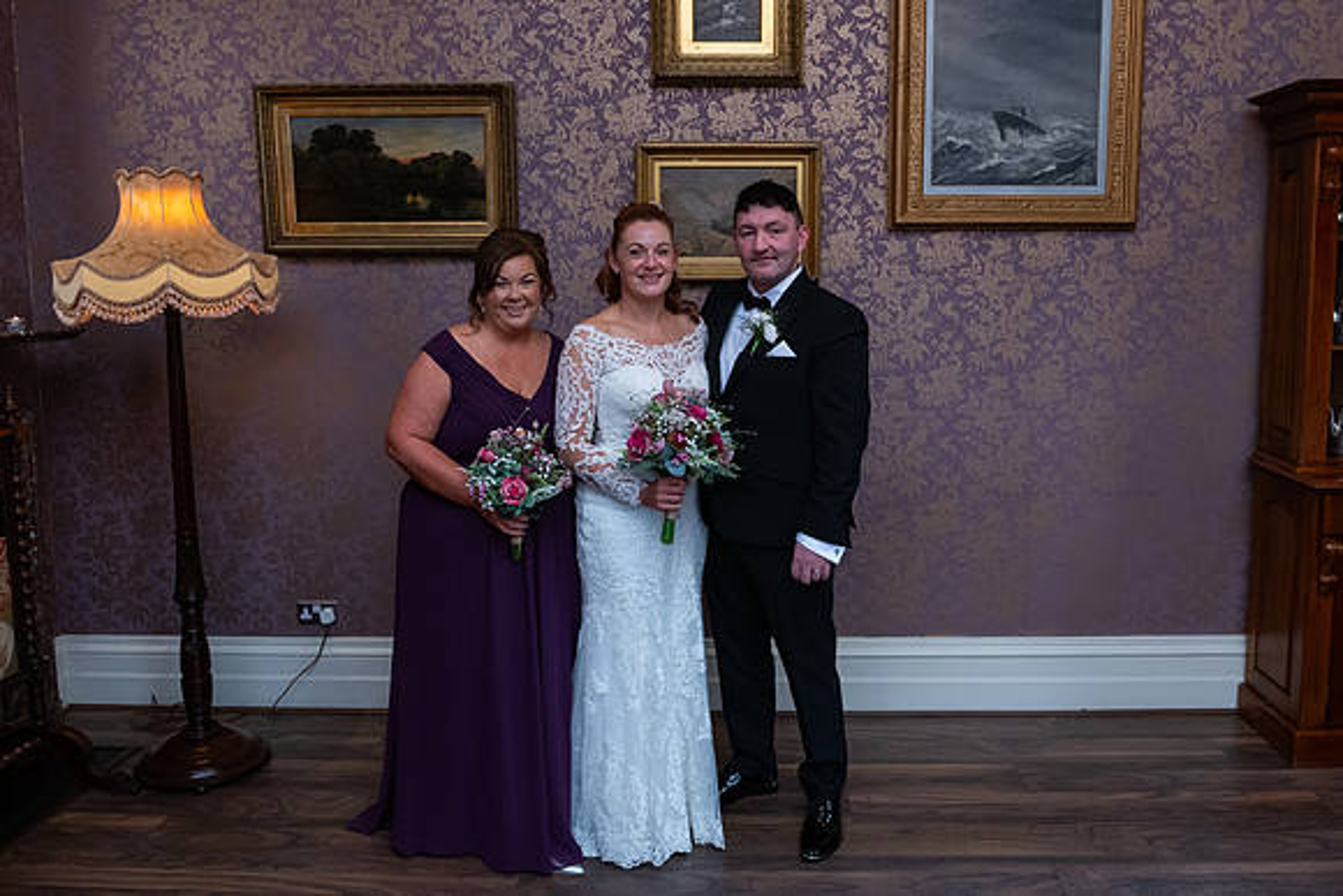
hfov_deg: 64.0
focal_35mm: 29
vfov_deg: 45.3
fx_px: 1073
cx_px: 724
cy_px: 409
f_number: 5
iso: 1250
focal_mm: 24
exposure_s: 1/160
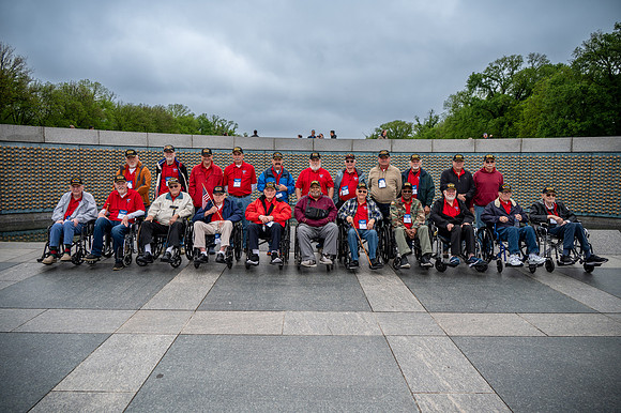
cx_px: 310
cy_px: 206
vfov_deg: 53.1
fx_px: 414
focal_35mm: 24
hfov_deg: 73.8
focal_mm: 24
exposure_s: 1/800
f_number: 4
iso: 160
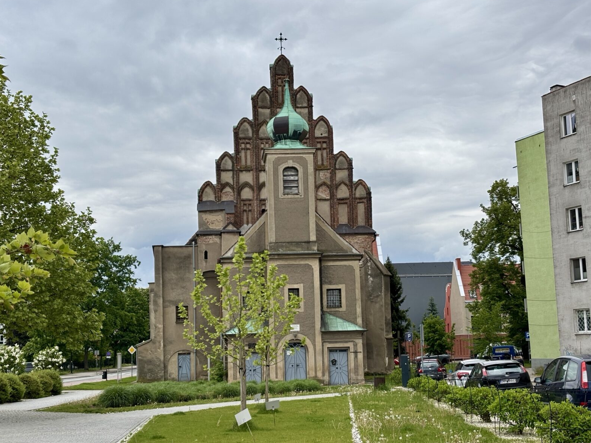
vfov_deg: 27.5
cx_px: 294
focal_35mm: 53
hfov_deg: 36.2
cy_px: 221
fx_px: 905
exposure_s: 1/1344
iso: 32
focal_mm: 5.96
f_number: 1.6
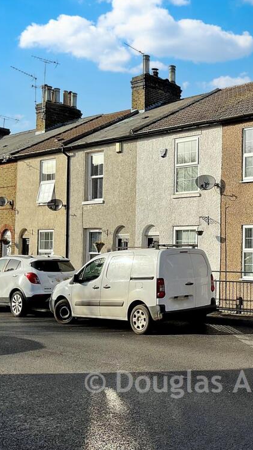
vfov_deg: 47.4
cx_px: 283
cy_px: 224
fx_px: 513
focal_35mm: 43
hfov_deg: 25.5
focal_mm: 3
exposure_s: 1/1451
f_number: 1.8
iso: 16
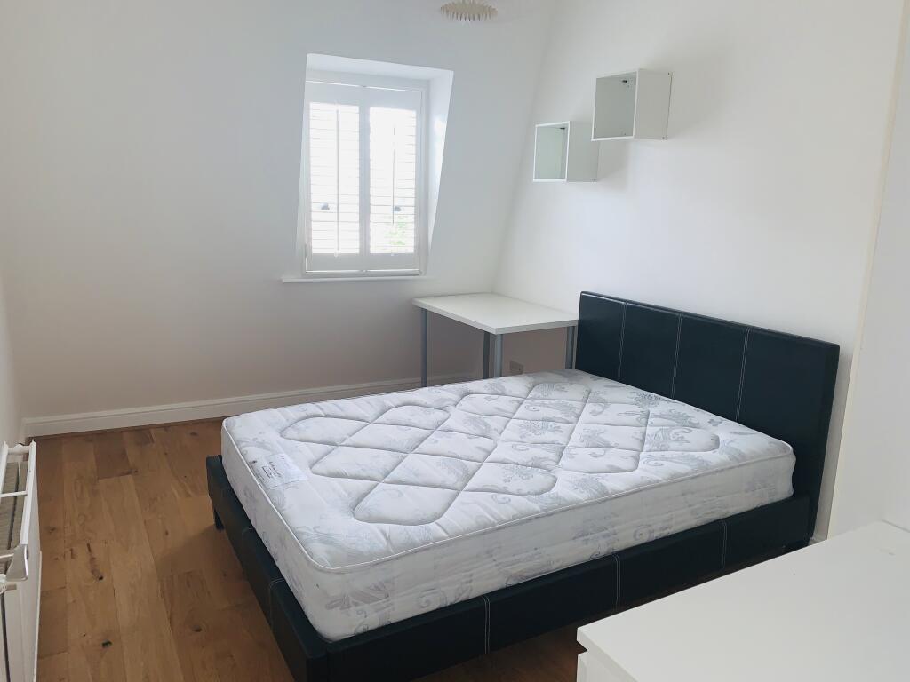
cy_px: 341
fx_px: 683
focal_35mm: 26
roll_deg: -1.4
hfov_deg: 67.3
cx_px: 455
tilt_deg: -11.6
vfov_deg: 53.1
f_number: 1.8
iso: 40
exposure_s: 1/17
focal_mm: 4.25
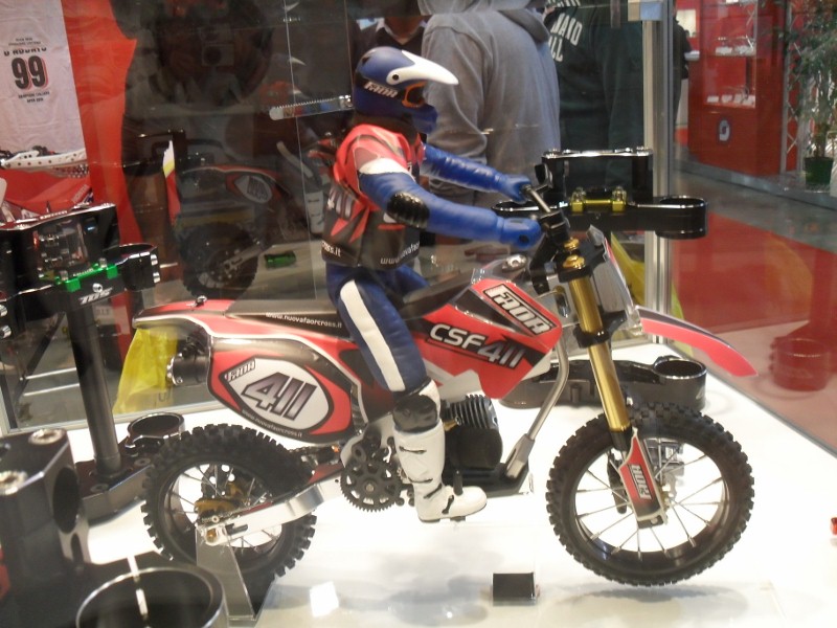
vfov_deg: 40.7
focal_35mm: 35
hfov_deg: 52.6
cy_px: 314
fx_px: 846
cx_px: 418
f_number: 2.8
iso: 200
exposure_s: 1/30
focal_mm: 6.2
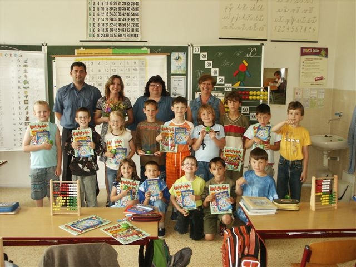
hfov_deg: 52.6
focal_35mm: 35
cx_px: 178
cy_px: 134
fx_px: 360
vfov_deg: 40.7
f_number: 3
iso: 200
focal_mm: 7.22
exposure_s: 1/45
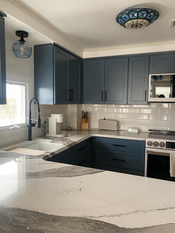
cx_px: 88
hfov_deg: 53.1
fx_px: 175
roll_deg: +0.1
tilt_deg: -3.8
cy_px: 116
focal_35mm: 26
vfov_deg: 67.3
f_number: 1.8
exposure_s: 1/60
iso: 160
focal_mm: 4.25
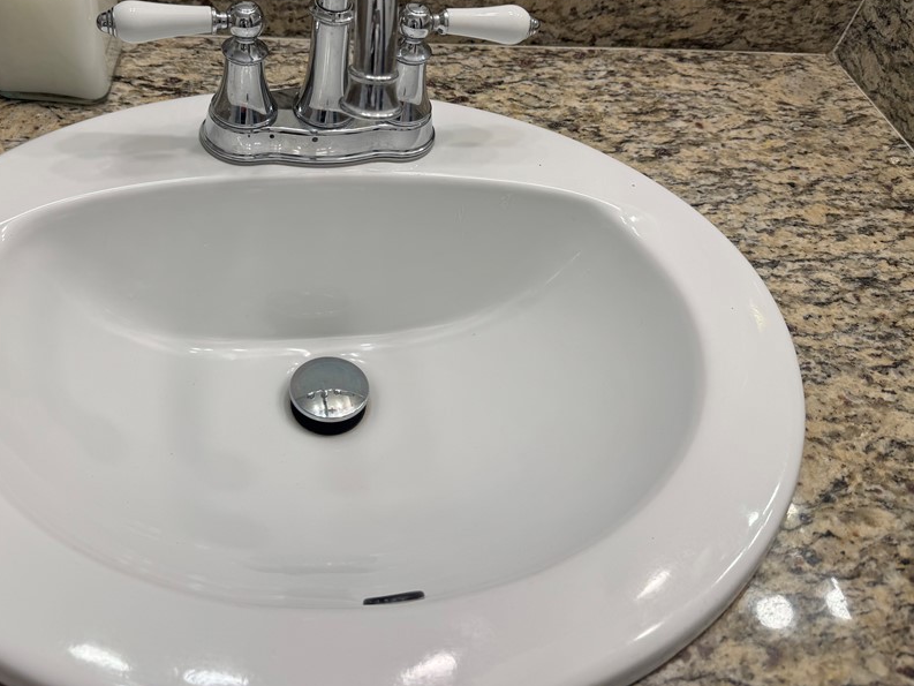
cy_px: 278
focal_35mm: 31
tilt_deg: -47.2
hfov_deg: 58.1
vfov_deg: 45.2
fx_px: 819
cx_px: 398
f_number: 1.78
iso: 64
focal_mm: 6.76
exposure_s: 1/145
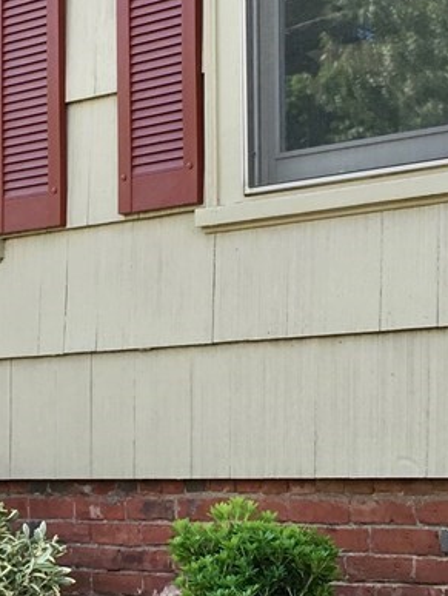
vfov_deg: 17.0
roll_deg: +0.0
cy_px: 433
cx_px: 46
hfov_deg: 12.8
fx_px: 1981
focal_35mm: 115
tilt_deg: +1.8
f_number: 2.2
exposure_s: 1/120
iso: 32
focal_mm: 4.15
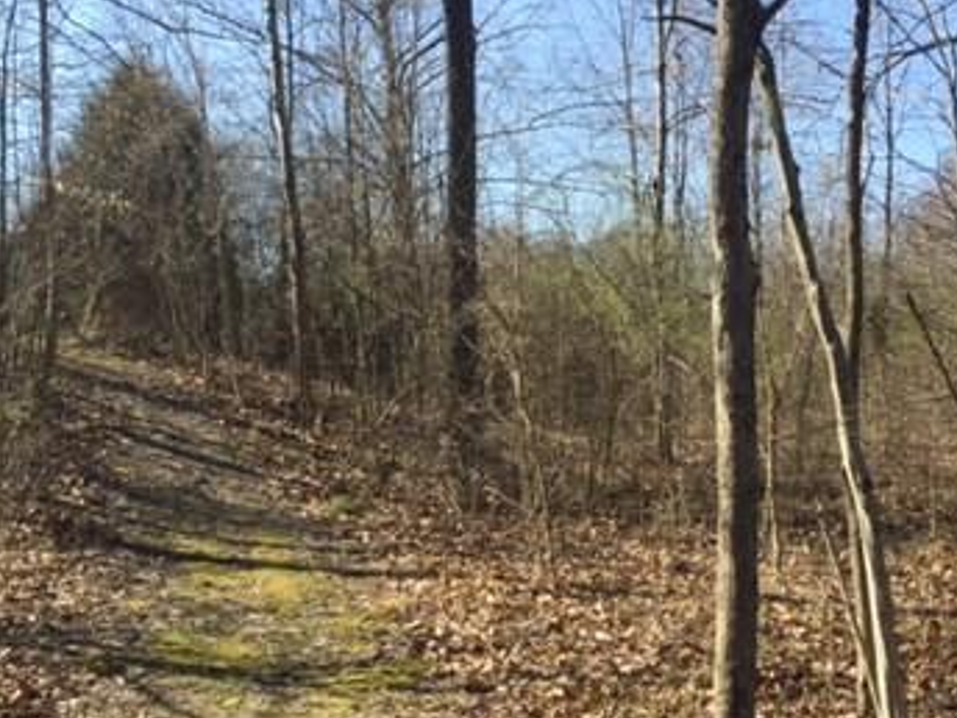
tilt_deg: -3.4
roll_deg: +1.0
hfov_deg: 35.5
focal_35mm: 54
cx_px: 529
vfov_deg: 26.8
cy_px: 509
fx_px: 1493
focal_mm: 4.15
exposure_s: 1/842
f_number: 2.2
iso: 32
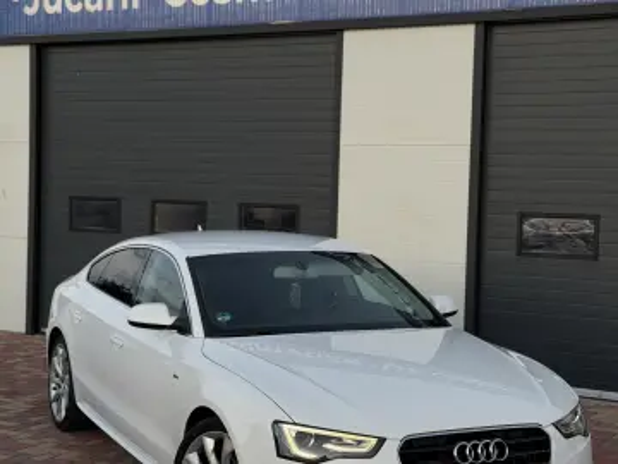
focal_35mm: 48
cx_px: 309
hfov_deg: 39.7
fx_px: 857
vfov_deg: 30.3
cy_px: 232
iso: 64
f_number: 1.78
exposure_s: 1/123
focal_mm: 6.76
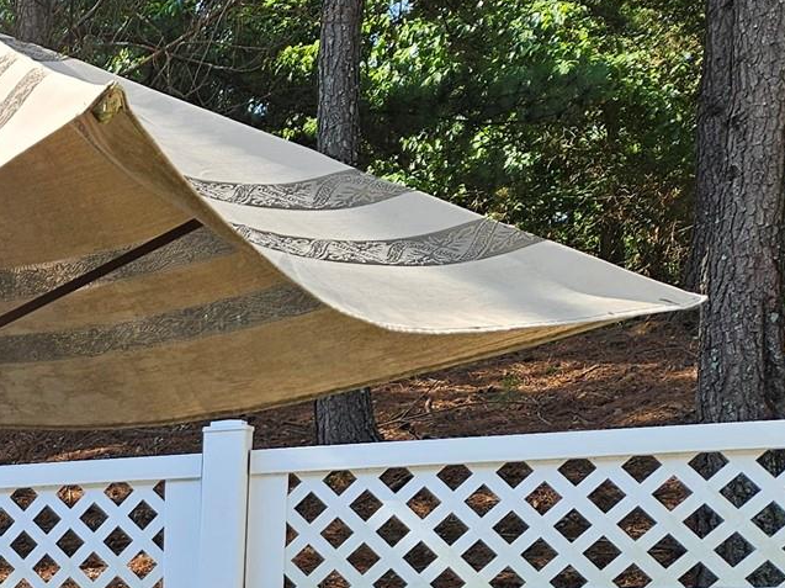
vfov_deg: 18.0
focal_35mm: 74
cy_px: 854
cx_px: -281
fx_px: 1677
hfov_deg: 22.9
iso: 25
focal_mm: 5.4
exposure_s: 1/310
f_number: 1.8
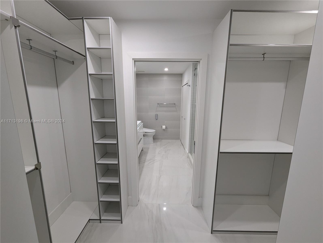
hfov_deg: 106.1
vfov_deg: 90.1
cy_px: 122
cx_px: 162
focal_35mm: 13
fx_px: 121
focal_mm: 1.95
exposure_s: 1/30
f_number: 2.2
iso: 77
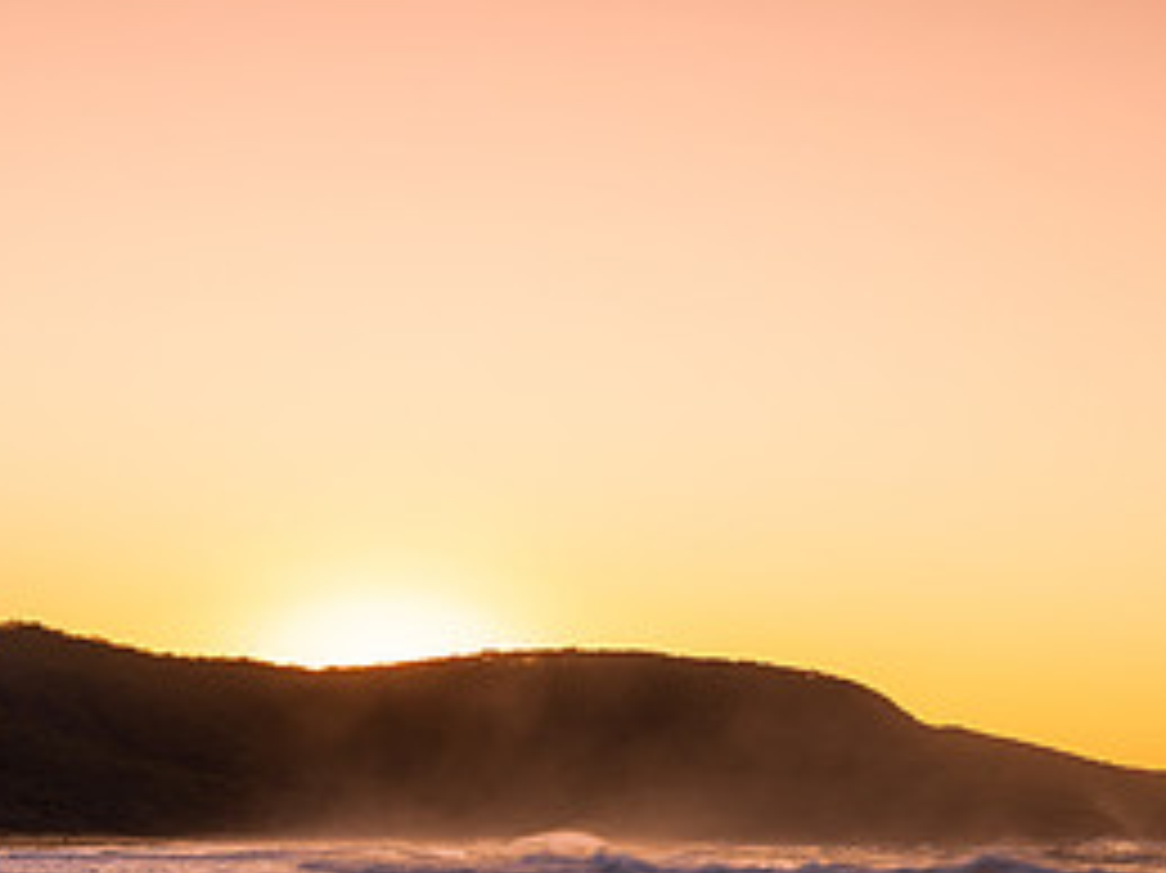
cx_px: 790
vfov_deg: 16.5
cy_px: 826
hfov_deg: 22.2
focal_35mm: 88
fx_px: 2963
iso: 64
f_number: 9
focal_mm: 40
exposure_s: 1/6
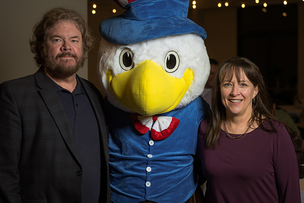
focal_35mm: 105
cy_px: 102
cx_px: 152
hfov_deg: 19.5
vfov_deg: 13.0
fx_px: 887
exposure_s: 1/160
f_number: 5.6
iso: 800
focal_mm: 105
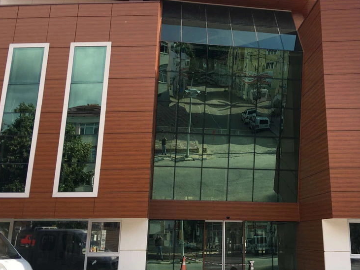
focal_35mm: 40
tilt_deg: +16.8
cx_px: 235
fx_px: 416
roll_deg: -2.2
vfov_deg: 35.9
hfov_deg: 46.2
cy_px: 120
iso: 25
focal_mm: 4.15
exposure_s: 1/538
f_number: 2.2
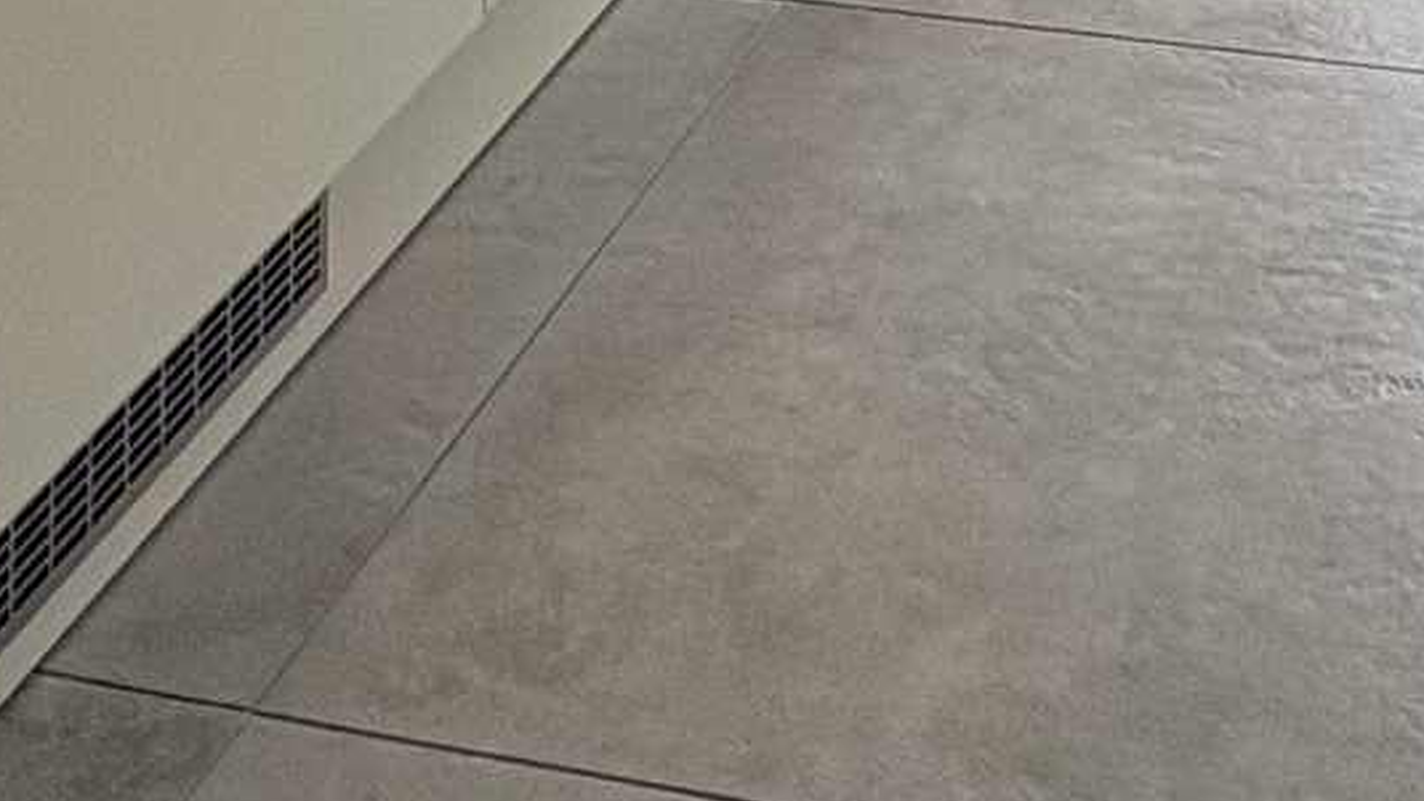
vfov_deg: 11.2
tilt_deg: +1.5
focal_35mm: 73
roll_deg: +0.7
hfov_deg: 27.9
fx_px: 2757
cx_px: 1283
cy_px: -1520
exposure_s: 1/99
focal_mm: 2.22
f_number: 2.2
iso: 64
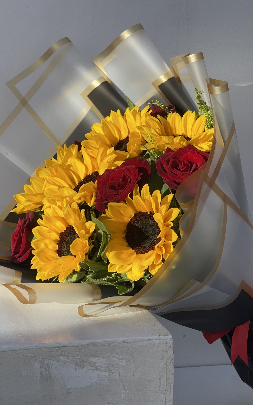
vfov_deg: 30.2
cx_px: 111
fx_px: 750
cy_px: 202
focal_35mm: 68
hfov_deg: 19.1
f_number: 2.2
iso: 20
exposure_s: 1/637
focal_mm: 7.5
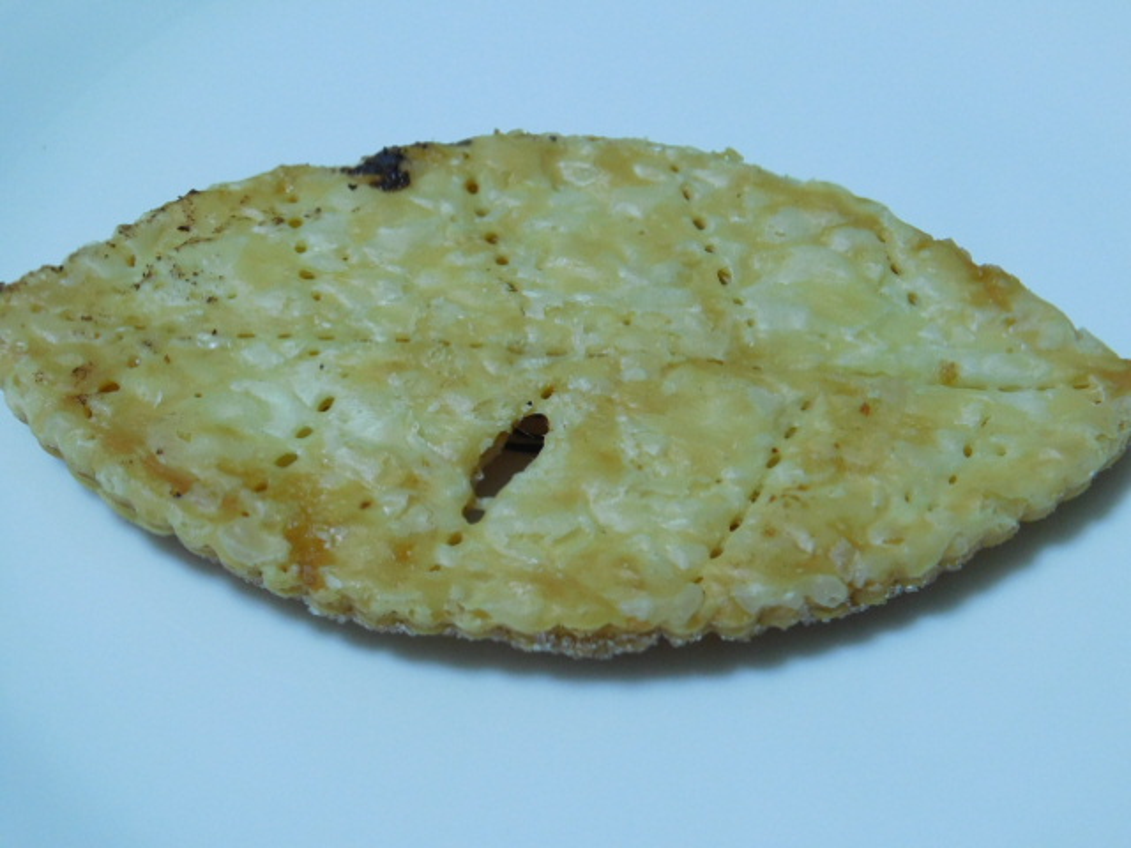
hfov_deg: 32.7
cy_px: 424
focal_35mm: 59
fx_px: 1928
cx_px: 566
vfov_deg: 24.8
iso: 320
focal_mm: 10.4
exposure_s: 1/30
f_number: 4
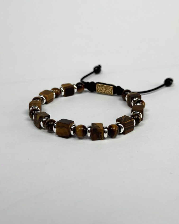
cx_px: 91
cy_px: 109
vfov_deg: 36.6
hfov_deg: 29.7
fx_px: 338
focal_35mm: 51
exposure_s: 1/10526
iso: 80
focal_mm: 6.76
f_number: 1.78
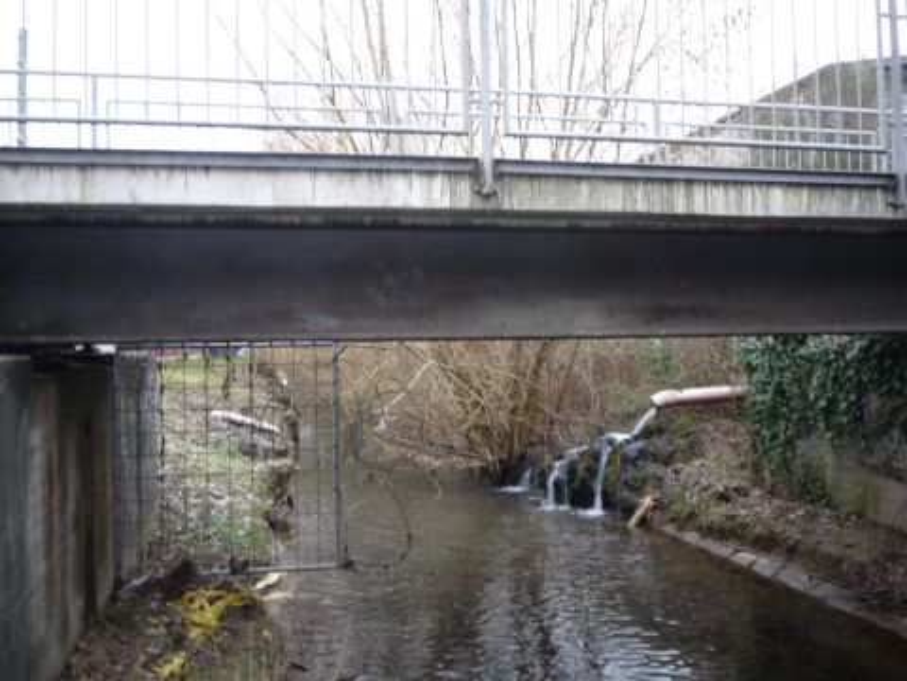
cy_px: 340
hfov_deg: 56.8
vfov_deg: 44.2
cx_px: 454
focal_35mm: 32
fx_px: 838
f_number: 3.3
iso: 125
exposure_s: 1/30
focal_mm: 5.2
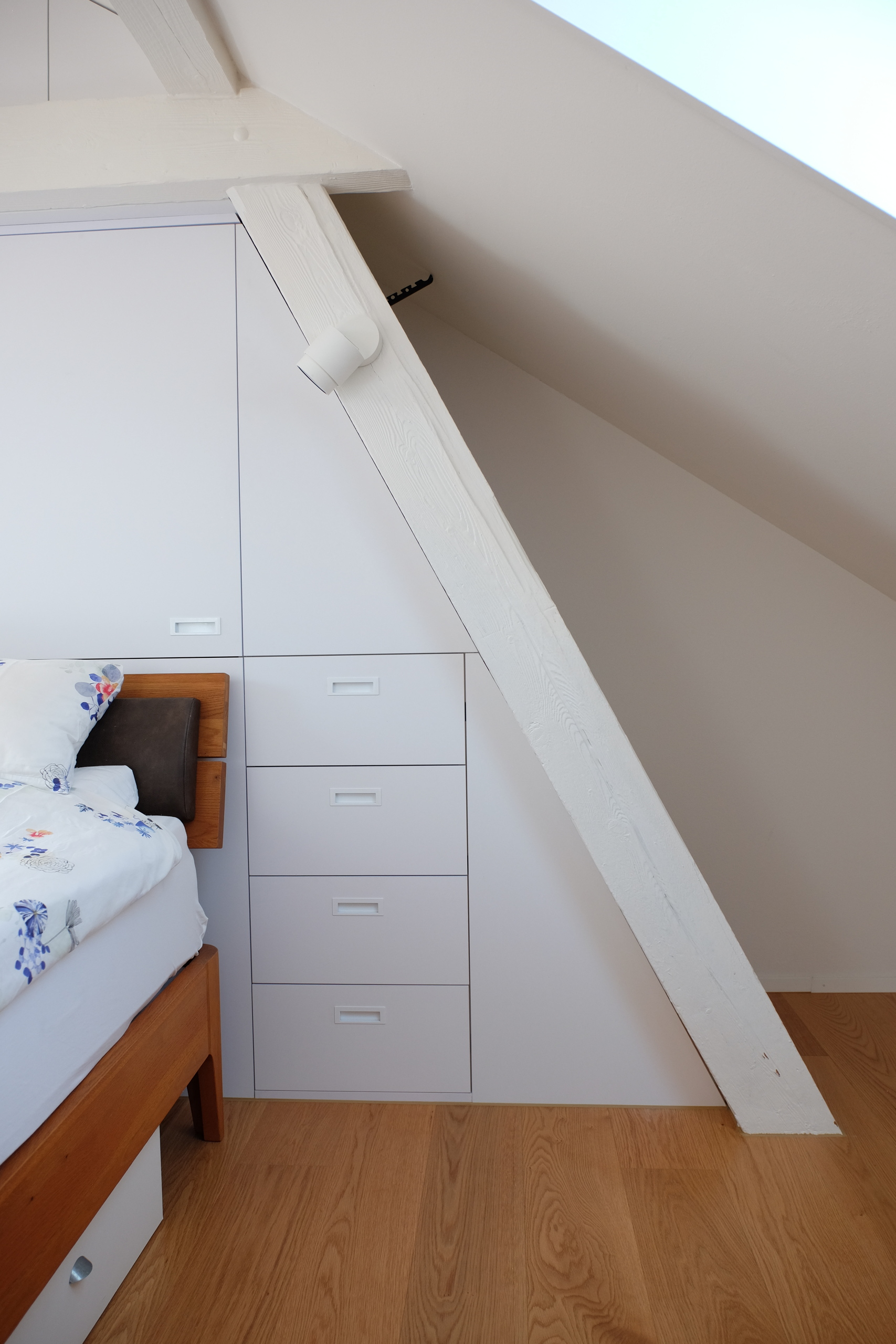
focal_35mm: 24
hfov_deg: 53.1
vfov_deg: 73.7
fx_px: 896
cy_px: 672
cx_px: 448
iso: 500
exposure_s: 1/60
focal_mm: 16
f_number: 2.8
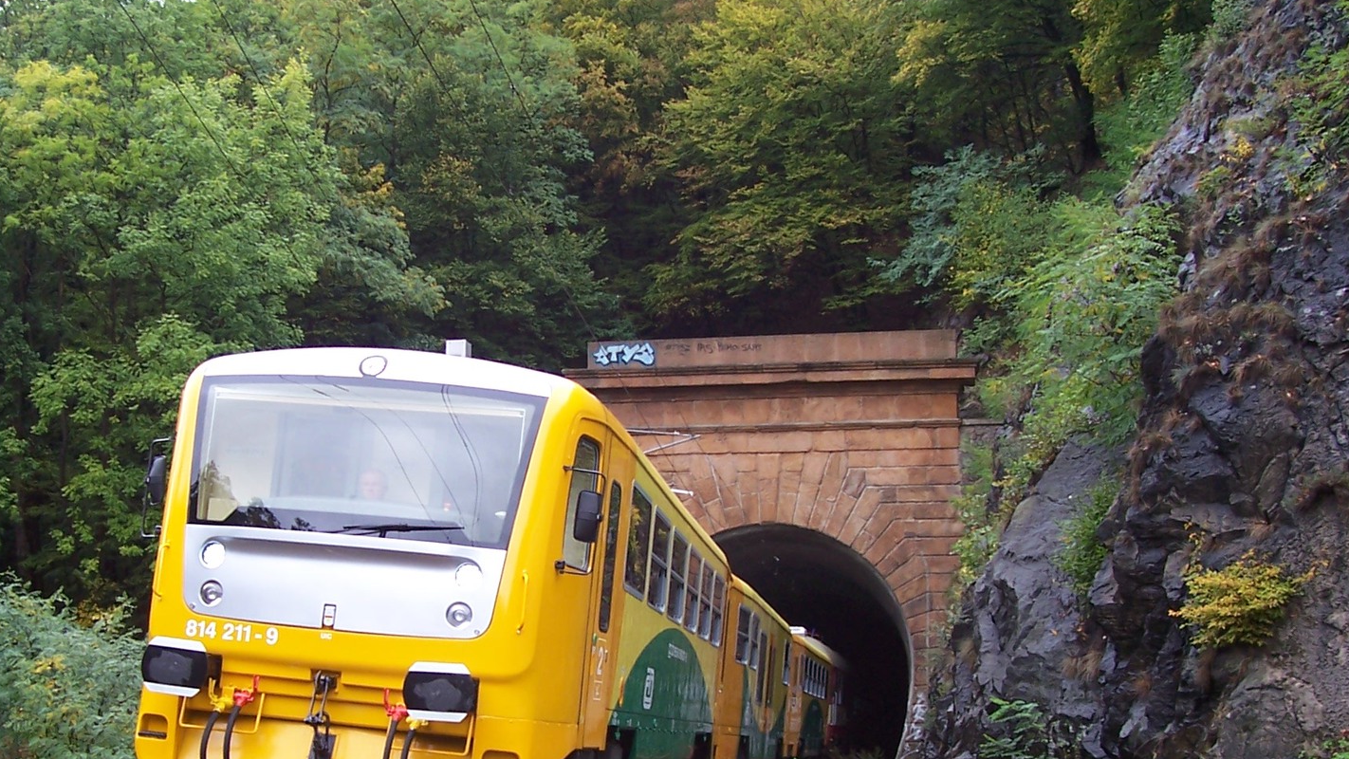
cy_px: 533
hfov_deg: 41.3
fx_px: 1789
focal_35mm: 50
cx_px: 599
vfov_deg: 23.8
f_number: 2.7
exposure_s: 1/60
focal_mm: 5.6
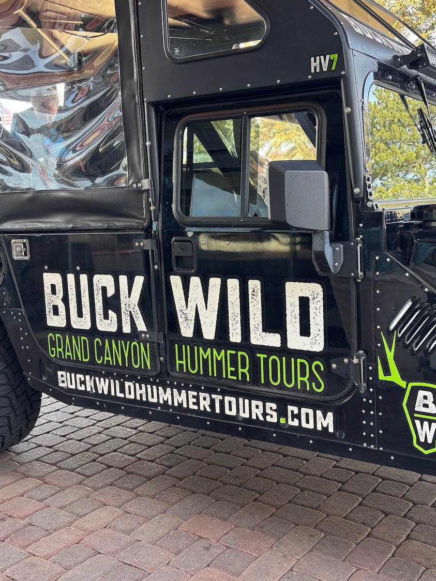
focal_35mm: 37
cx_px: 297
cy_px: 280
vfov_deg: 50.1
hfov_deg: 38.2
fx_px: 621
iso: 50
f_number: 1.6
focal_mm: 5.96
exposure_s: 1/121
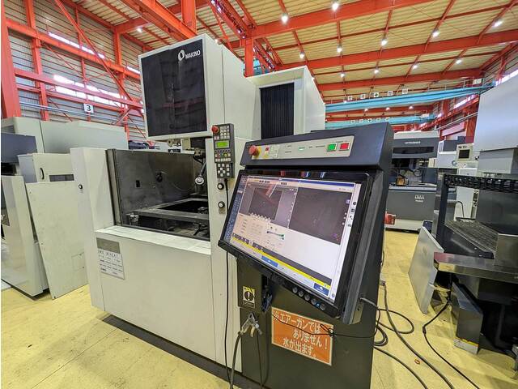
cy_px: 194
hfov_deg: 102.1
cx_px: 259
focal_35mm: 14
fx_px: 209
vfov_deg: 85.7
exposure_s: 1/50
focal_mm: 1.83
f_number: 2.2
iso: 235
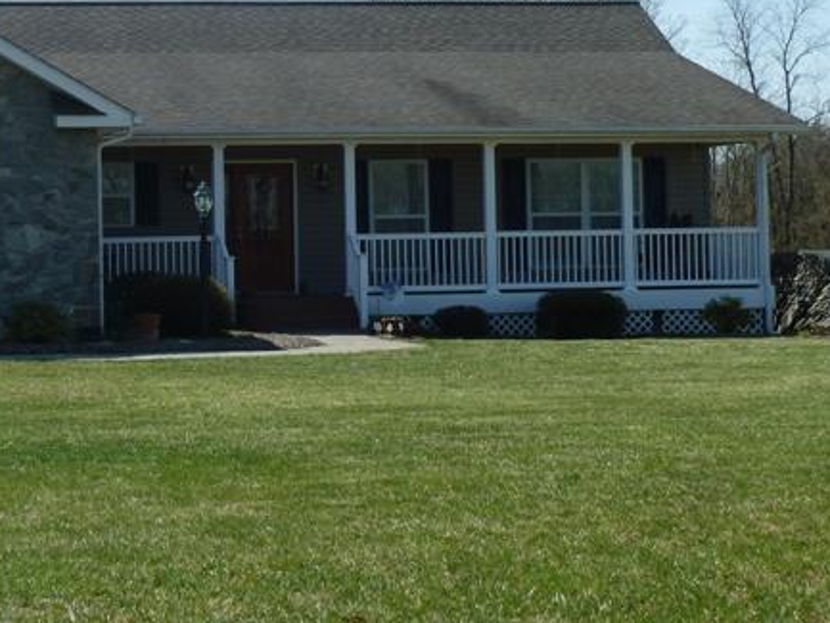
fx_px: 2302
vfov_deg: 15.4
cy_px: 186
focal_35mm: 96
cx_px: 104
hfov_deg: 20.1
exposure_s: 1/500
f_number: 4.5
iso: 80
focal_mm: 8.5
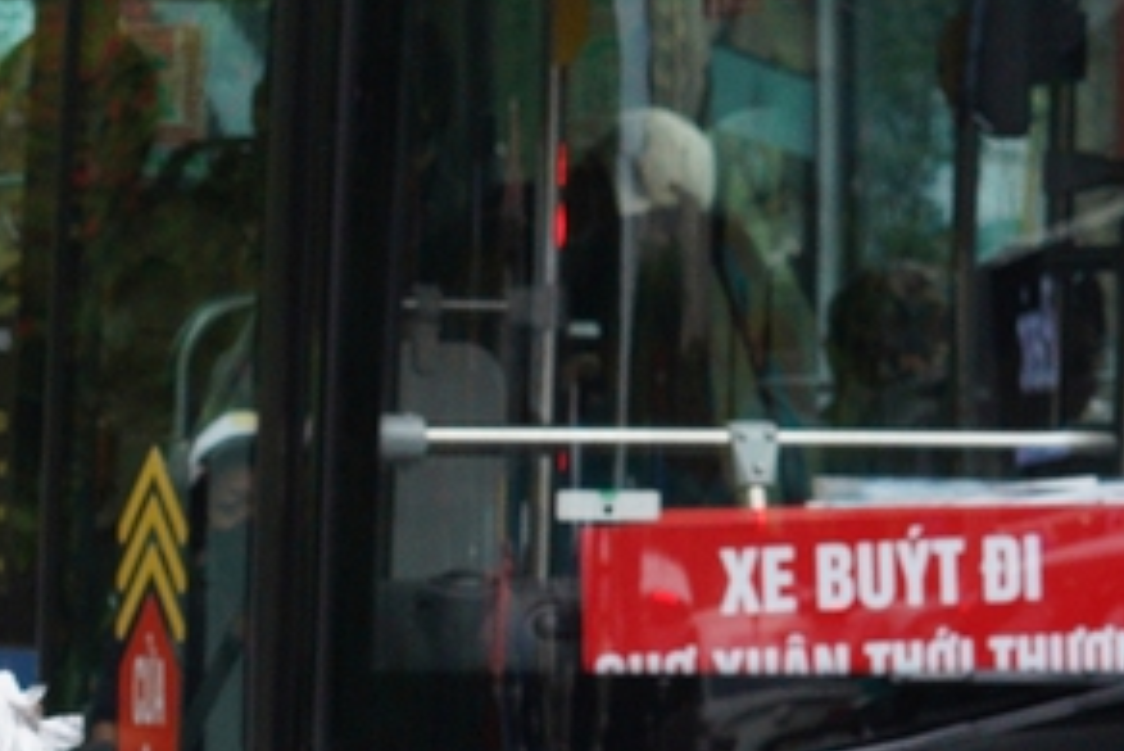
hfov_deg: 5.9
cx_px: -1197
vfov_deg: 4.0
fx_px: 10683
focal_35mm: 342
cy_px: 1452
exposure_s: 1/200
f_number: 6.3
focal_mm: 50
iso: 1000
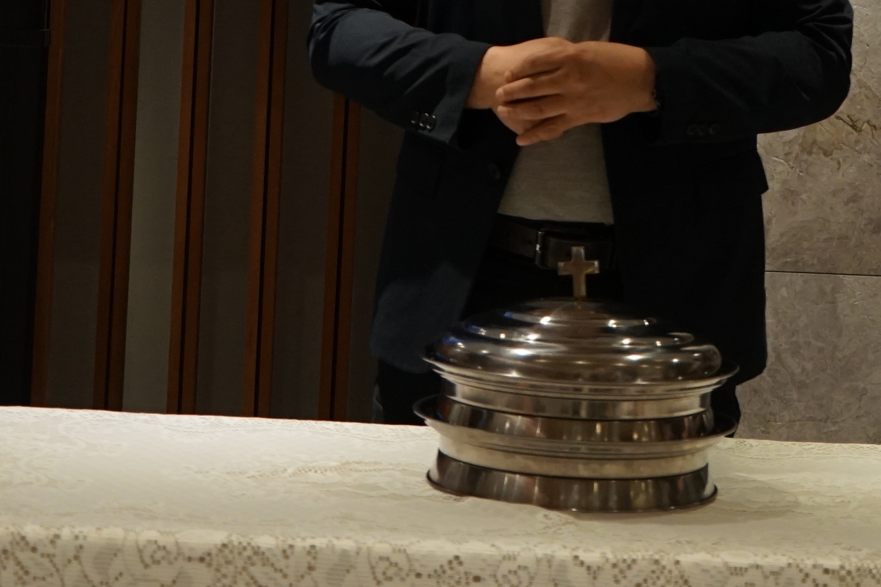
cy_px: -281
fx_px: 2716
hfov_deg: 18.4
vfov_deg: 11.8
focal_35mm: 111
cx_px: 457
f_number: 4
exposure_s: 1/160
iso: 1600
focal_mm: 36
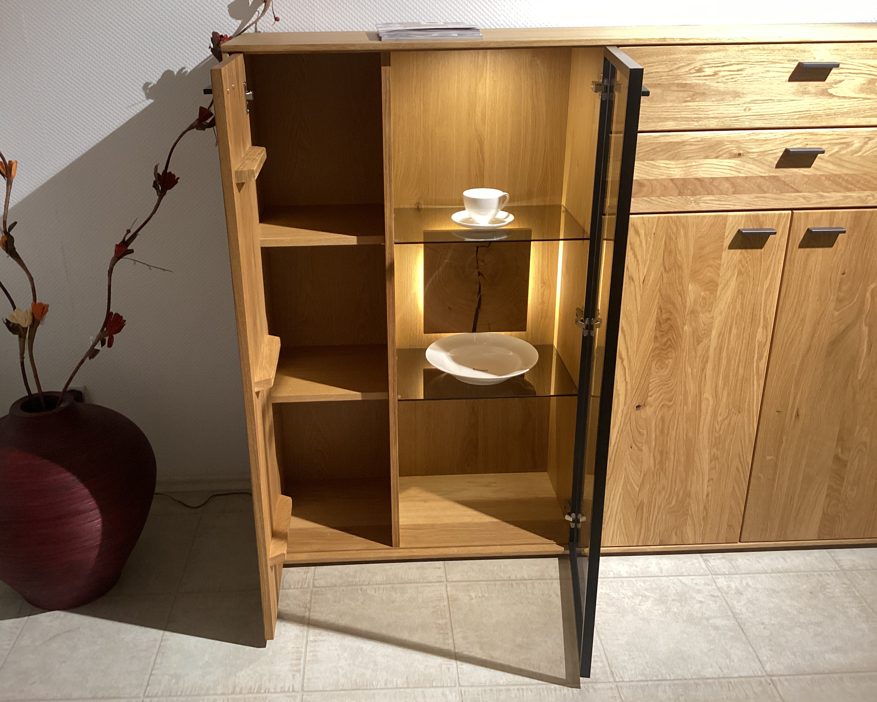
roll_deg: +0.9
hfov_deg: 54.1
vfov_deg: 44.5
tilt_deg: -23.9
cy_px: 348
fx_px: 856
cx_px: 400
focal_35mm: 33
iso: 250
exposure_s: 1/60
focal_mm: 3.3
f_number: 2.4
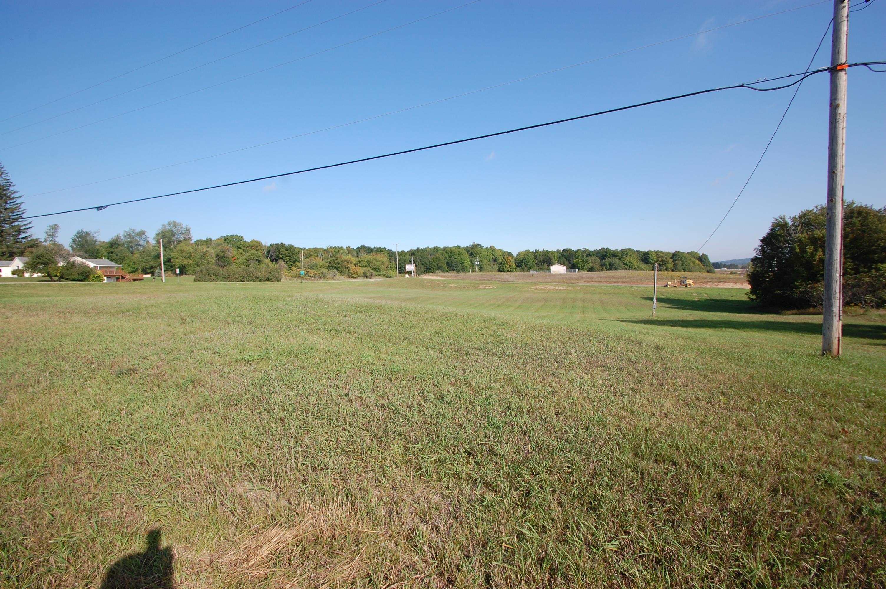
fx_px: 369
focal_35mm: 15
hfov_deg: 100.4
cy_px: 294
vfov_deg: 77.2
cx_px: 443
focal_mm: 10
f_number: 9
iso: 200
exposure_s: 1/250
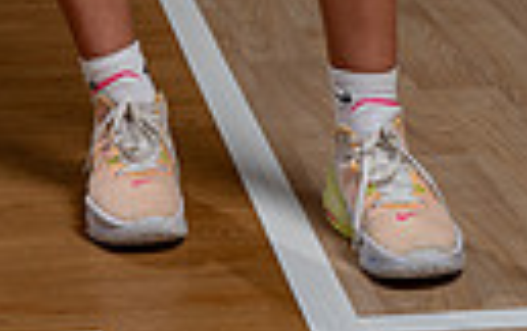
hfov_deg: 11.6
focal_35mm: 178
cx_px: 16
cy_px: -535
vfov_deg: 6.9
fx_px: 2560
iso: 100
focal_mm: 50
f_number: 8
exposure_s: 1/250
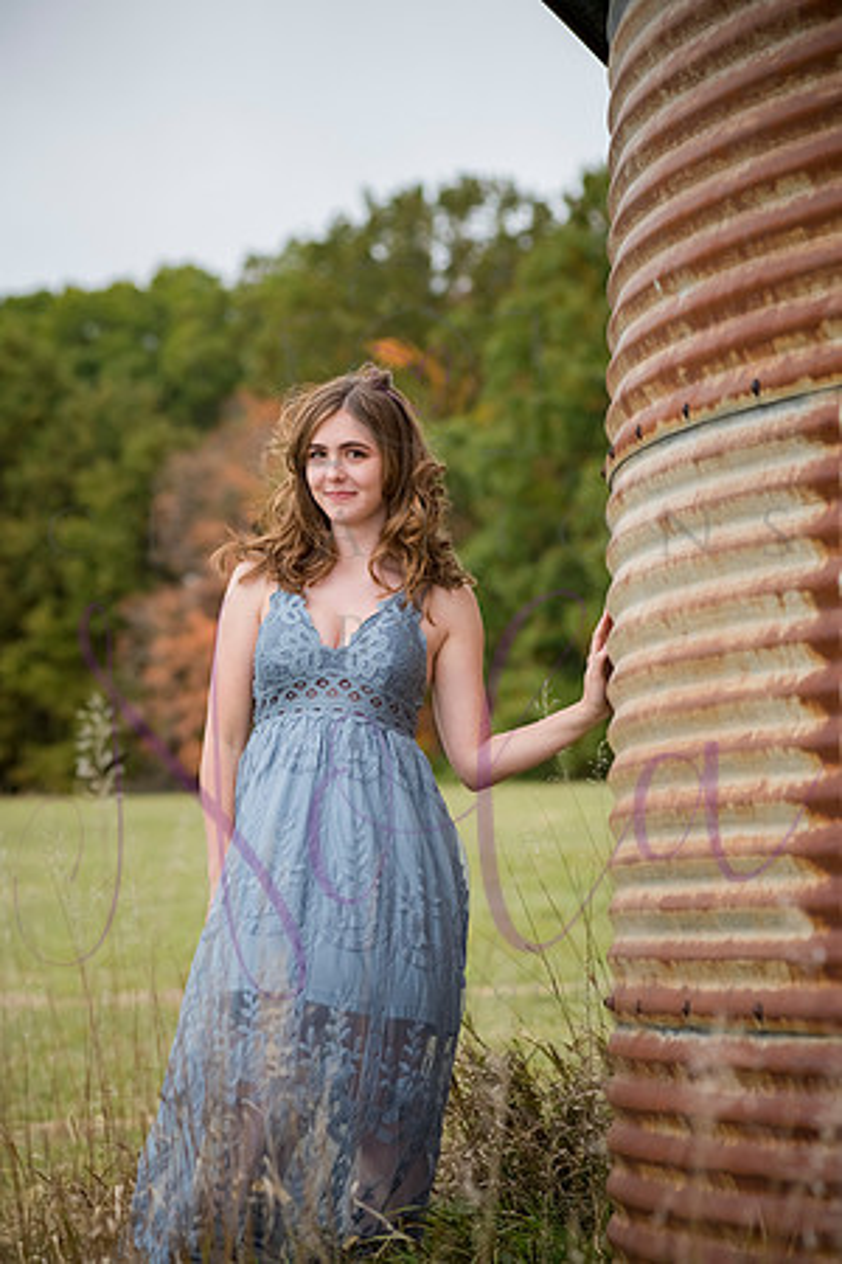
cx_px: 421
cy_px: 632
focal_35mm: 112
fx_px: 3929
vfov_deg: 18.3
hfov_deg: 12.2
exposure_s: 1/500
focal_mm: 112
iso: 800
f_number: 5
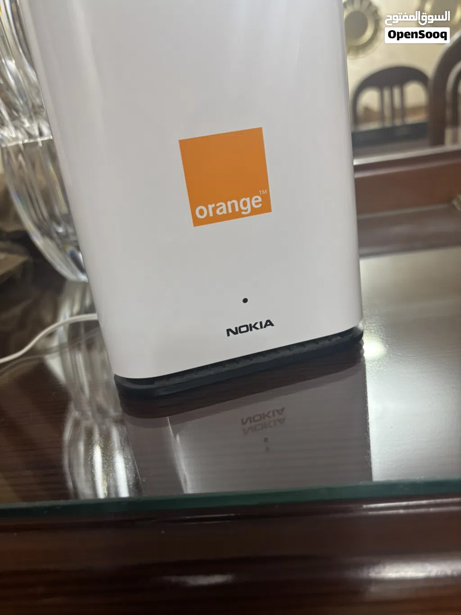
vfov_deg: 67.3
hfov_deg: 53.1
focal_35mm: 26
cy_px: 308
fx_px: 462
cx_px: 230
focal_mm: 5.96
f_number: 1.6
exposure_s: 1/60
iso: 250
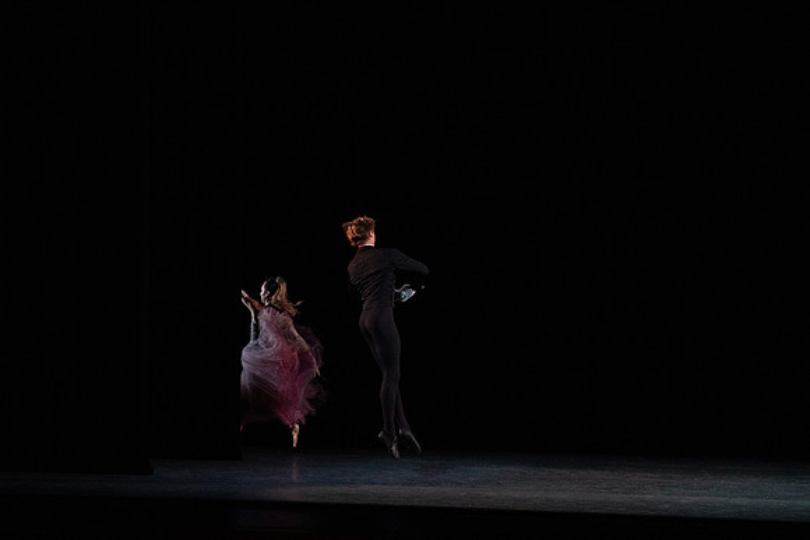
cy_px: 270
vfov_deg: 10.8
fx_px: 2858
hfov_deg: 16.1
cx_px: 405
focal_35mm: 127
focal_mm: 127
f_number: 5.6
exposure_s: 1/400
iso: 16000
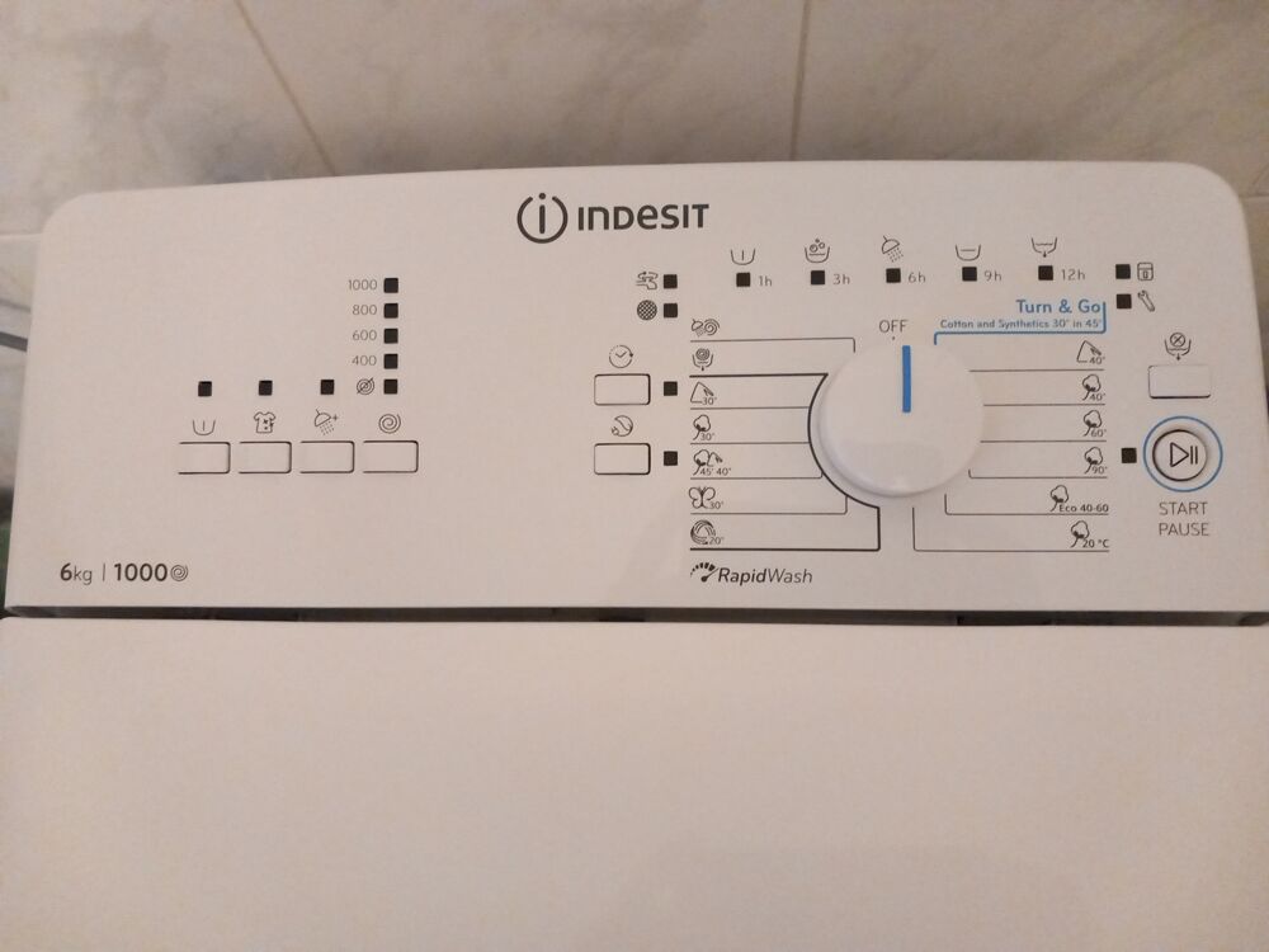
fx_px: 990
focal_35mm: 27
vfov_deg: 51.4
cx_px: 634
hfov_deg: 65.3
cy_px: 476
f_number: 1.8
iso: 980
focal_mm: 4
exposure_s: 1/33.3
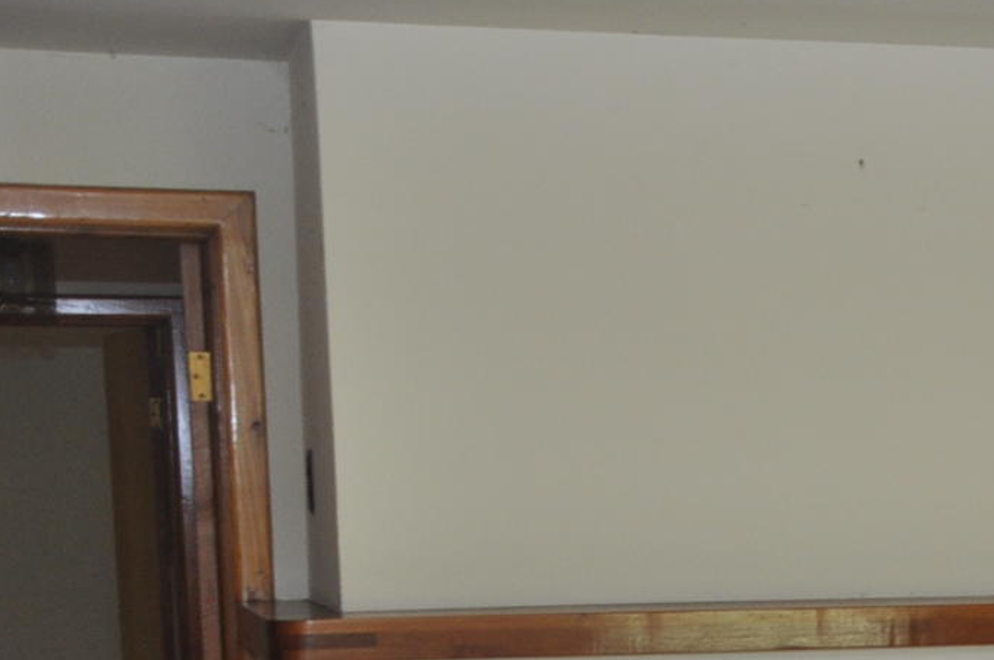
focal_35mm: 119
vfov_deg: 11.3
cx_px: 1426
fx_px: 3269
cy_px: 837
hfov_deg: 16.0
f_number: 5
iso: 400
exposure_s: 1/100
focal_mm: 25
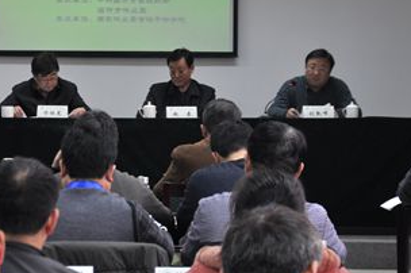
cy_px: 80
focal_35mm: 154
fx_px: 1756
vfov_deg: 8.9
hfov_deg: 13.3
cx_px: 130
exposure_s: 1/30
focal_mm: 52
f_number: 5
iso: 560
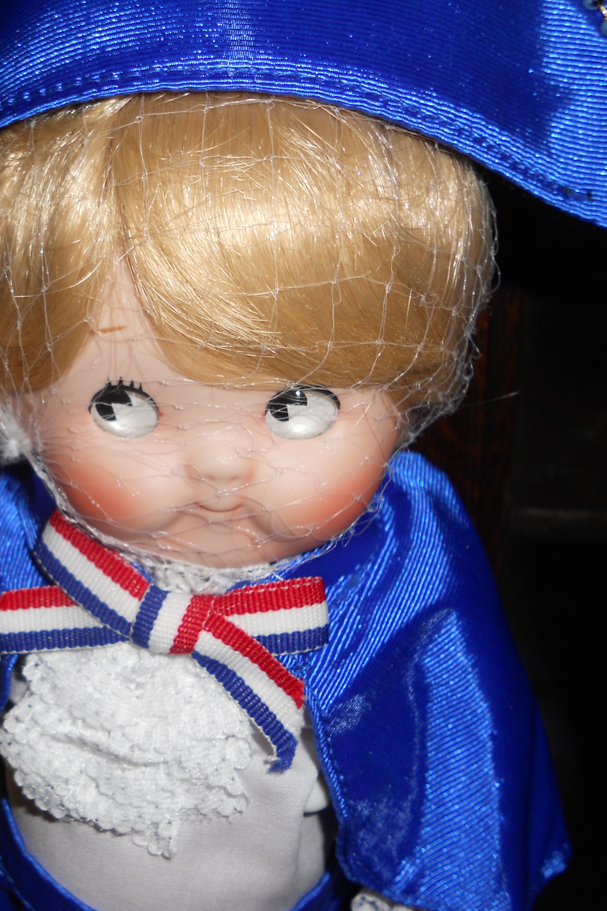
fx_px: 1138
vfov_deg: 43.6
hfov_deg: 28.5
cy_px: 462
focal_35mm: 45
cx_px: 36
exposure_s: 1/25
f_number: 8.8
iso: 80
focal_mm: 5.8
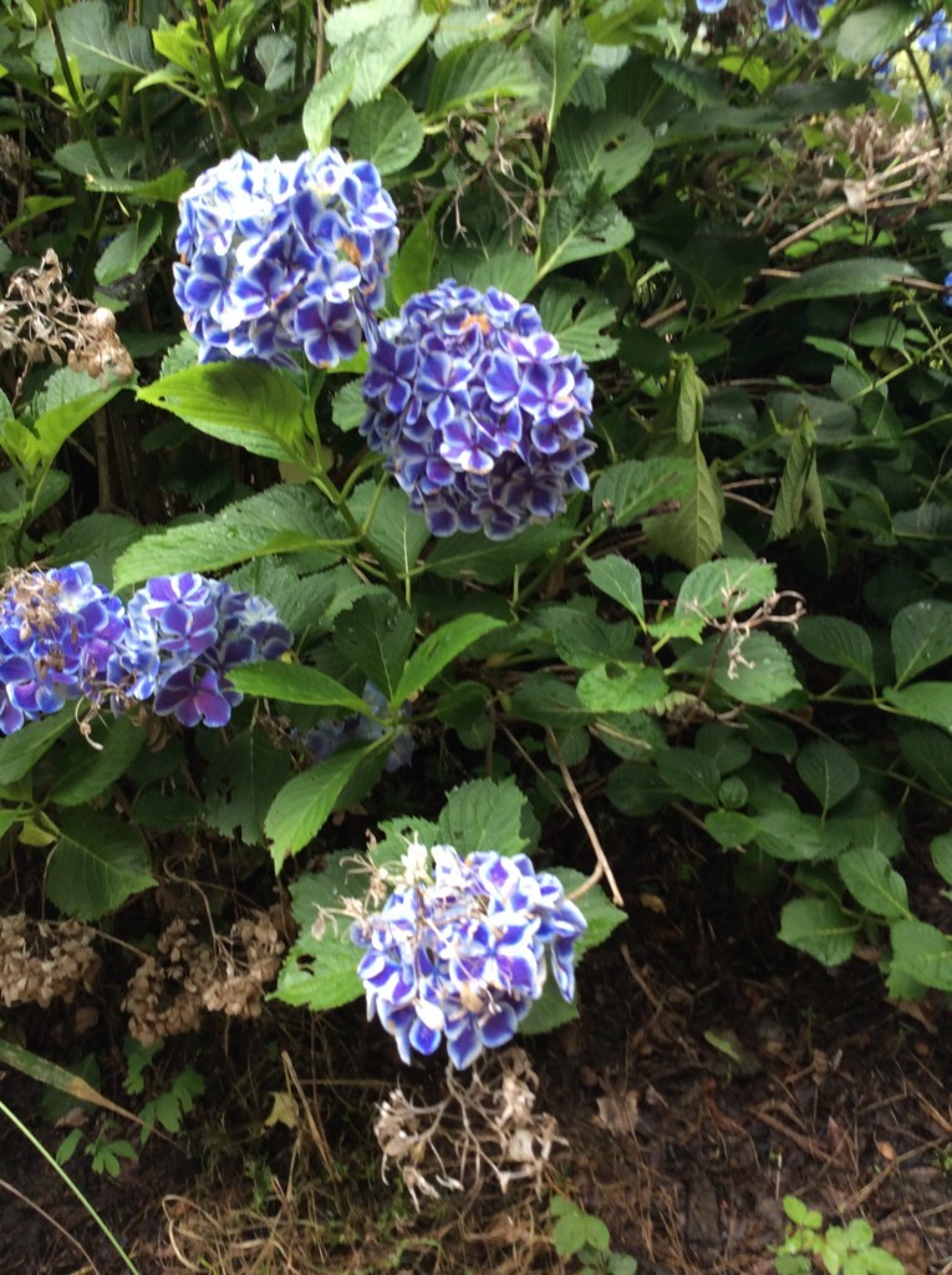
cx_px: 476
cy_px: 638
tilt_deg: -28.3
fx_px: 1176
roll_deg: +5.5
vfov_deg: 56.9
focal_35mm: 32
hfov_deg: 44.1
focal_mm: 3.3
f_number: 2.4
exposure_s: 1/30
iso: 40
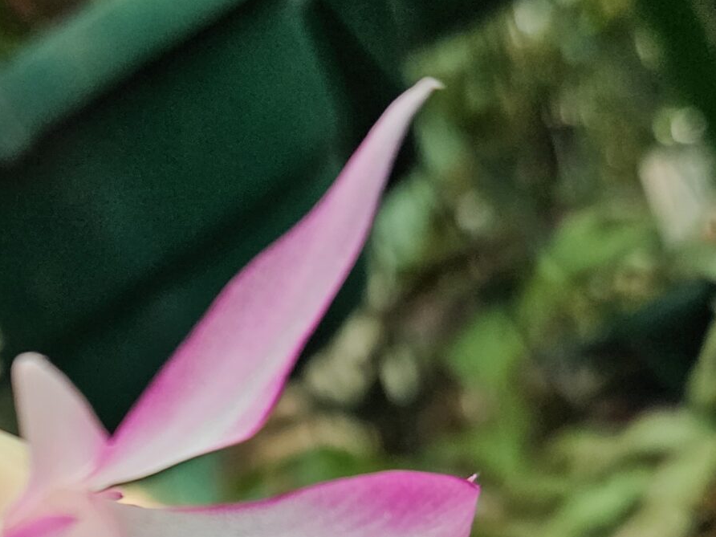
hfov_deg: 28.2
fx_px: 1365
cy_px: 729
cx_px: 63
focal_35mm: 66
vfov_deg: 20.1
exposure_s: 1/180
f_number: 1.8
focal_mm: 5.4
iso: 32
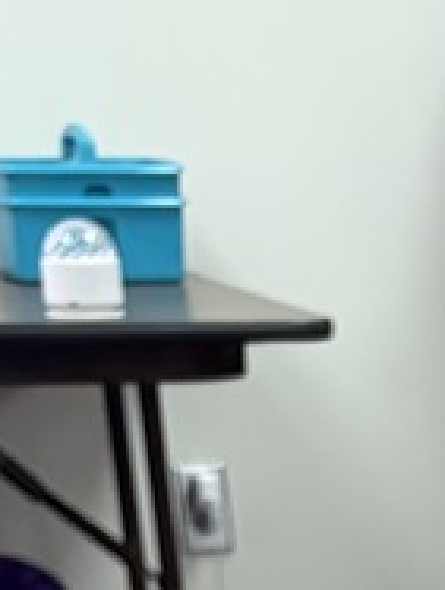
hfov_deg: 10.0
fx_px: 2426
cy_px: 1461
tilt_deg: -29.7
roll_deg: -1.1
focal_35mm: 142
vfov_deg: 11.3
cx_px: 742
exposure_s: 1/60
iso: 160
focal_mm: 5.96
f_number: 1.6
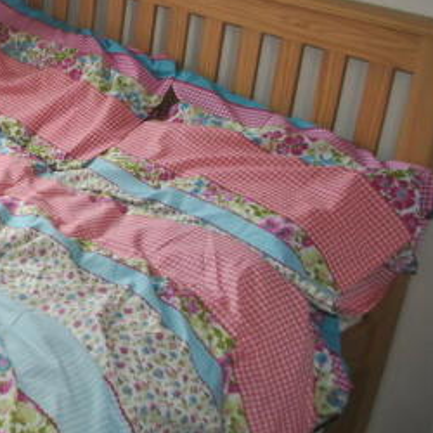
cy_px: 150
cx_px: -91
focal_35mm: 60
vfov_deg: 28.4
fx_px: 849
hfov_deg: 25.6
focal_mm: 18
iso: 100
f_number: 3.5
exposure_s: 1/40
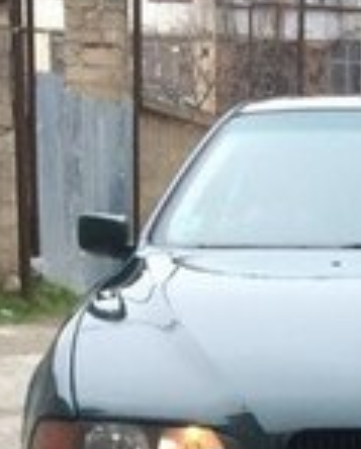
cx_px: 434
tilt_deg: -11.8
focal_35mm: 126
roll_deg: -0.4
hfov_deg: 12.0
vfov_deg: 14.7
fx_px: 1678
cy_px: 560
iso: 64
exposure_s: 1/33
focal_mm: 4.15
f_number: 2.2
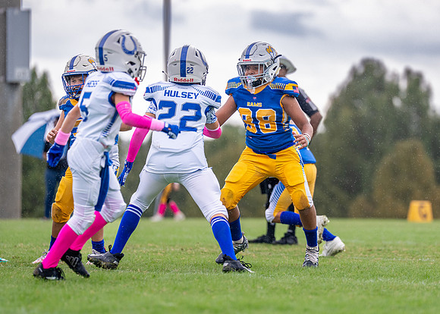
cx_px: 305
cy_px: 158
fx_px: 3919
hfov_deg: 6.4
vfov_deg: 4.6
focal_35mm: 314
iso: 400
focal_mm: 200
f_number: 2.8
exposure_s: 1/1600
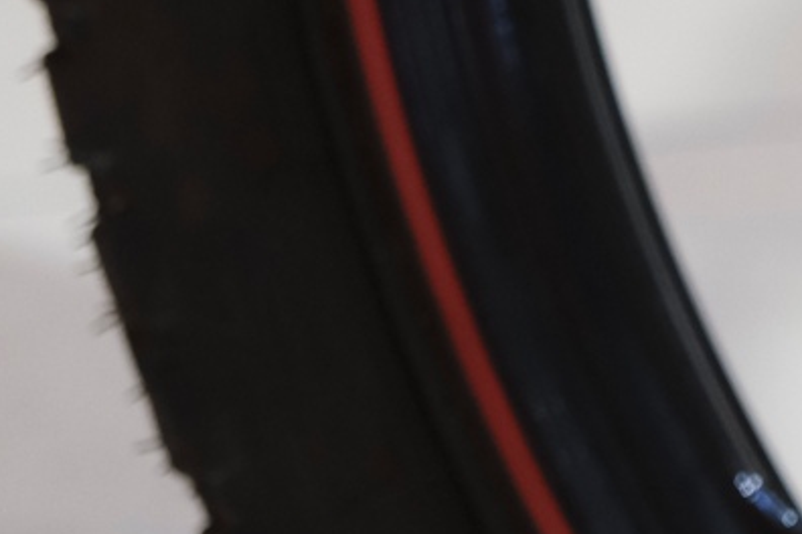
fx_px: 6304
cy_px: -416
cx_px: 1239
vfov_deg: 4.8
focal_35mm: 283
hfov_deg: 7.2
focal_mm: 46.6
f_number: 4
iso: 1600
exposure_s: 1/100
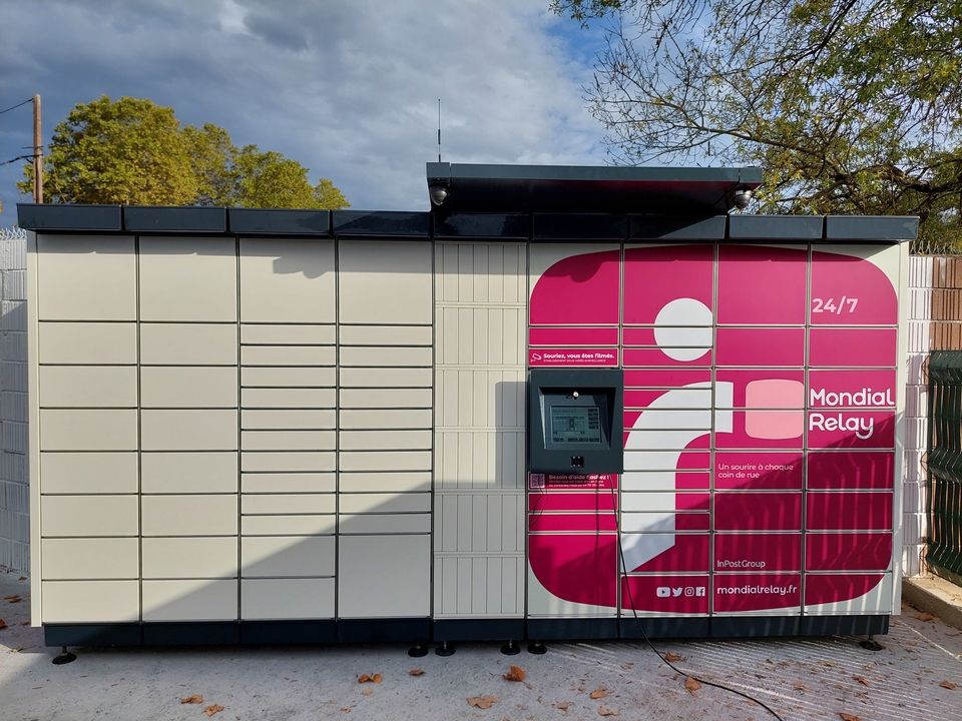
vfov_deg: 56.8
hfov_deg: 71.6
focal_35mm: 24
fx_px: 667
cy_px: 360
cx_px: 481
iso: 40
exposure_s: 1/2450
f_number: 1.8
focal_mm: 5.23
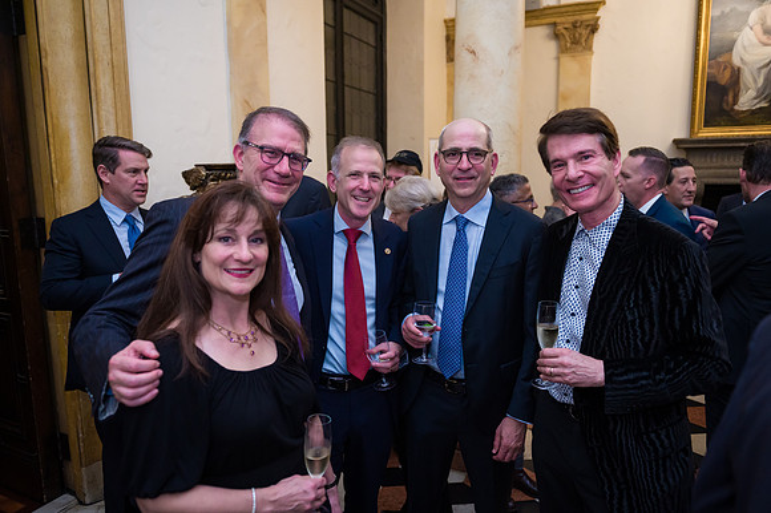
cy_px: 257
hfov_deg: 72.4
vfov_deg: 51.9
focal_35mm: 25
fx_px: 527
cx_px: 386
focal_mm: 24
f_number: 3.2
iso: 1600
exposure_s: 1/200
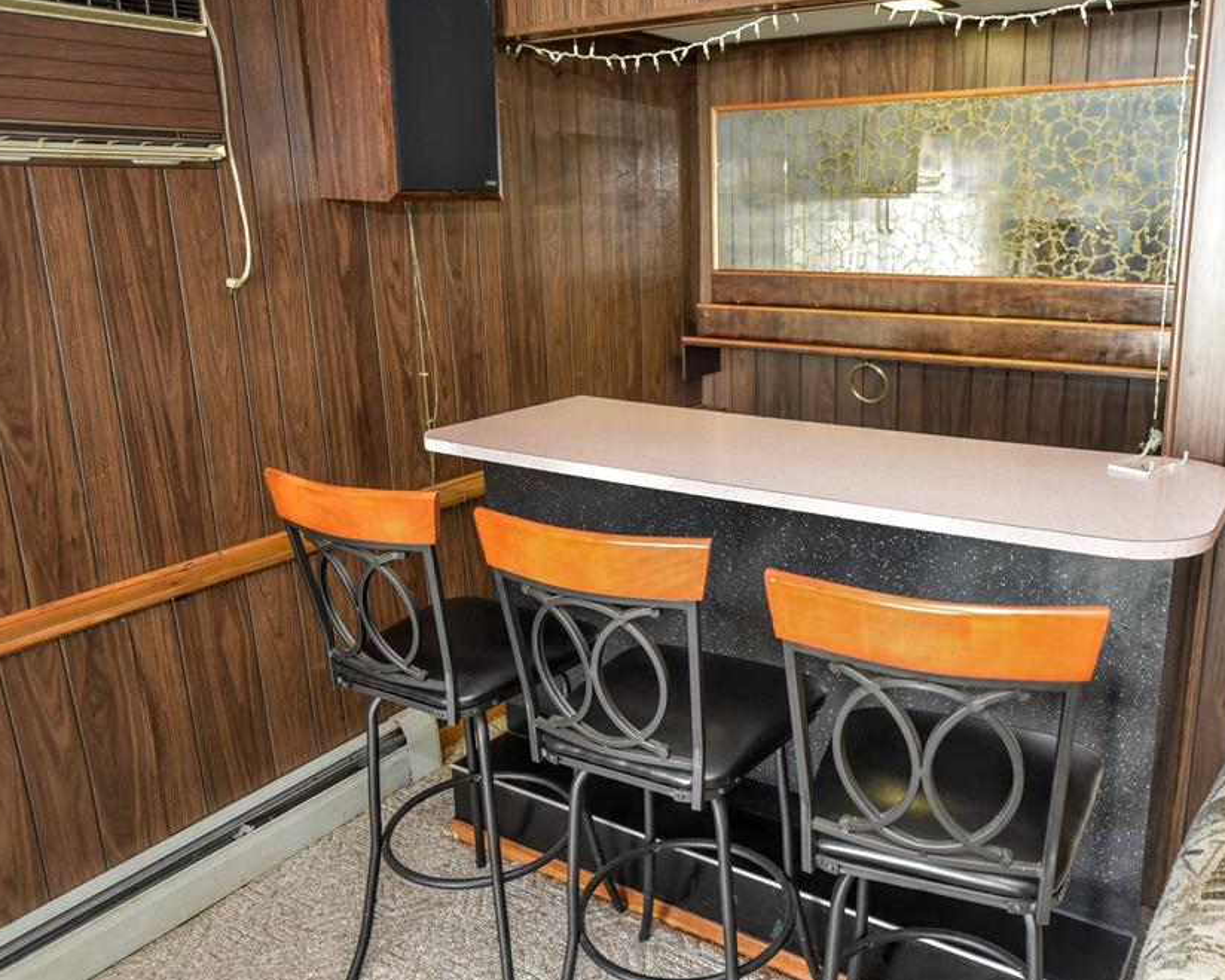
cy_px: 475
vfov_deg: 51.5
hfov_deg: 61.7
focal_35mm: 28
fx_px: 1015
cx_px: 737
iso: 1400
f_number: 2.8
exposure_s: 1/60
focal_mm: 24
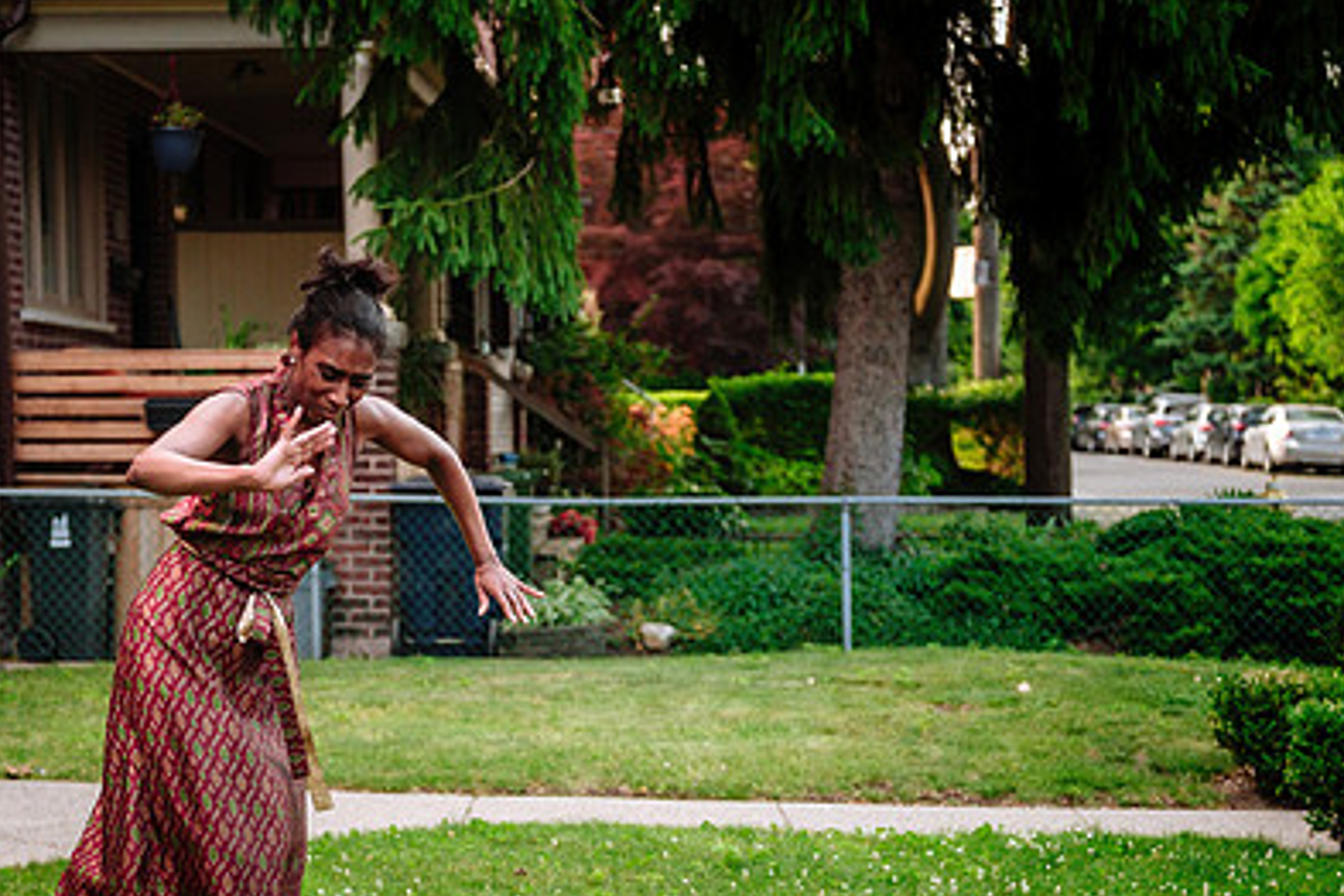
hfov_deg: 28.4
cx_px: 626
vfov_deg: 19.1
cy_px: 655
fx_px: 2650
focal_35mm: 71
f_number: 1.8
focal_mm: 31.6
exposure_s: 1/500
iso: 500
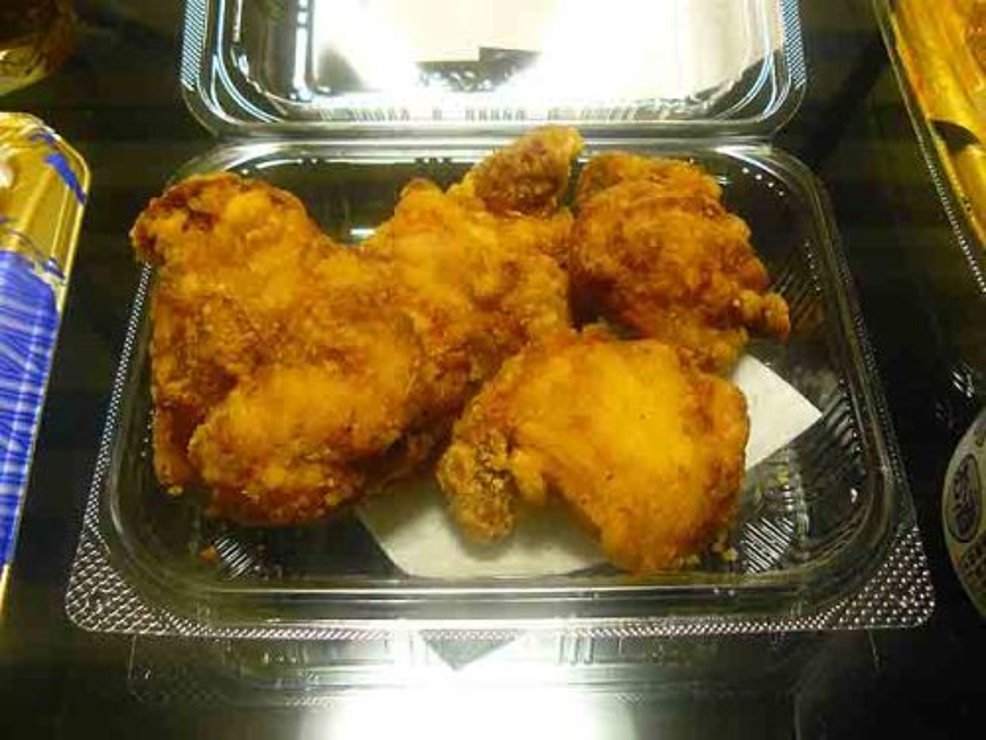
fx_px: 1025
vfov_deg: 39.7
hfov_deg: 51.4
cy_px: 370
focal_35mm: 36
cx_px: 493
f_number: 2.8
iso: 200
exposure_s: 1/20
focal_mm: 6
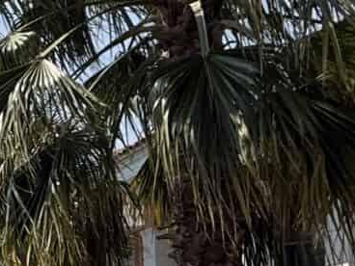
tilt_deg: -1.3
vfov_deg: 16.7
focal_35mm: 78
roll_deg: +4.2
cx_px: -357
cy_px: 432
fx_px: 800
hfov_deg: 17.6
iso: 50
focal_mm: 2.22
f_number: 2.2
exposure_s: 1/2976
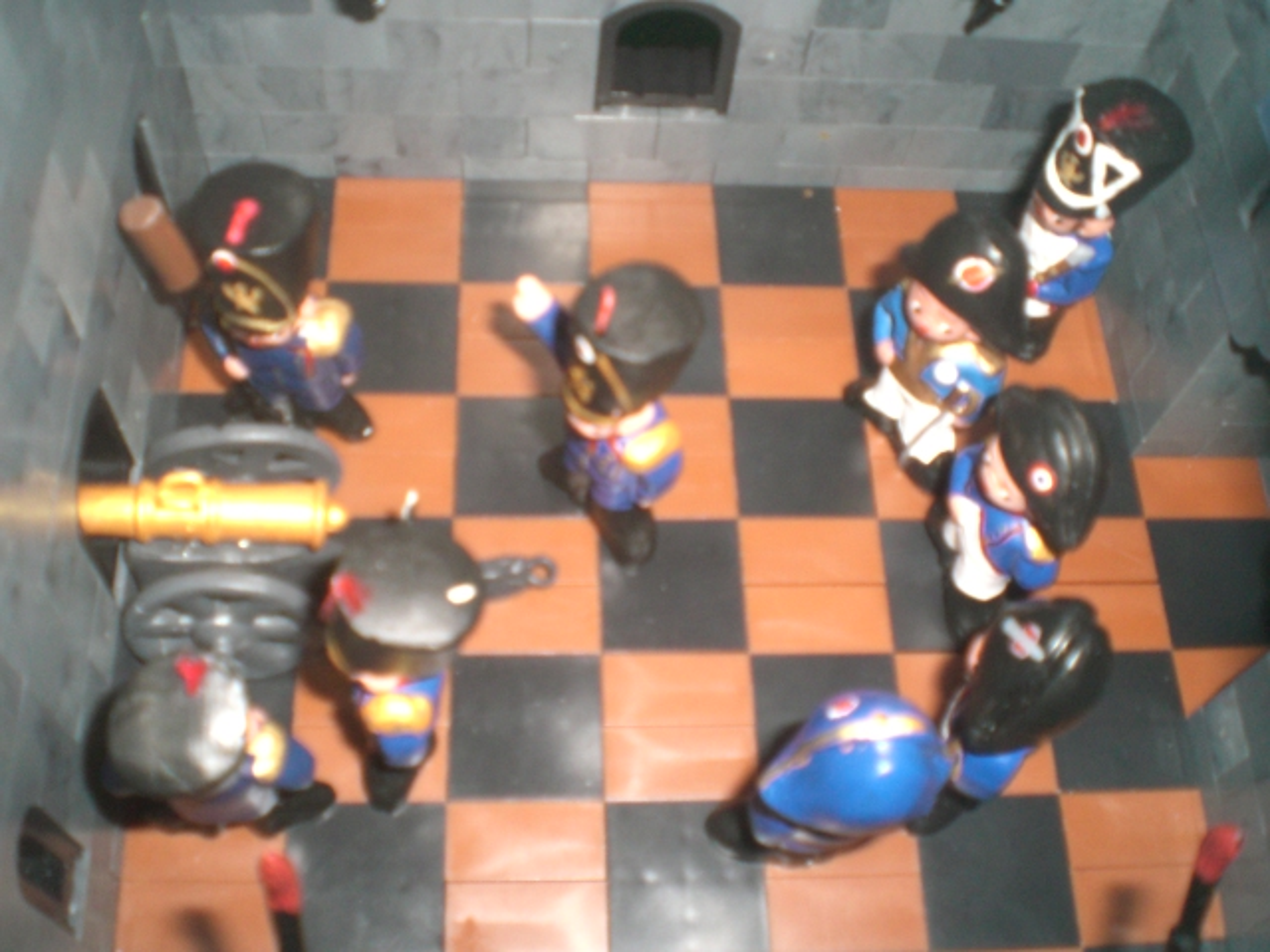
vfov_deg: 37.7
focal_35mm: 38
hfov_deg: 49.0
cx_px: 635
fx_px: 1394
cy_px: 476
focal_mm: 6.3
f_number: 3.1
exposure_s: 1/60
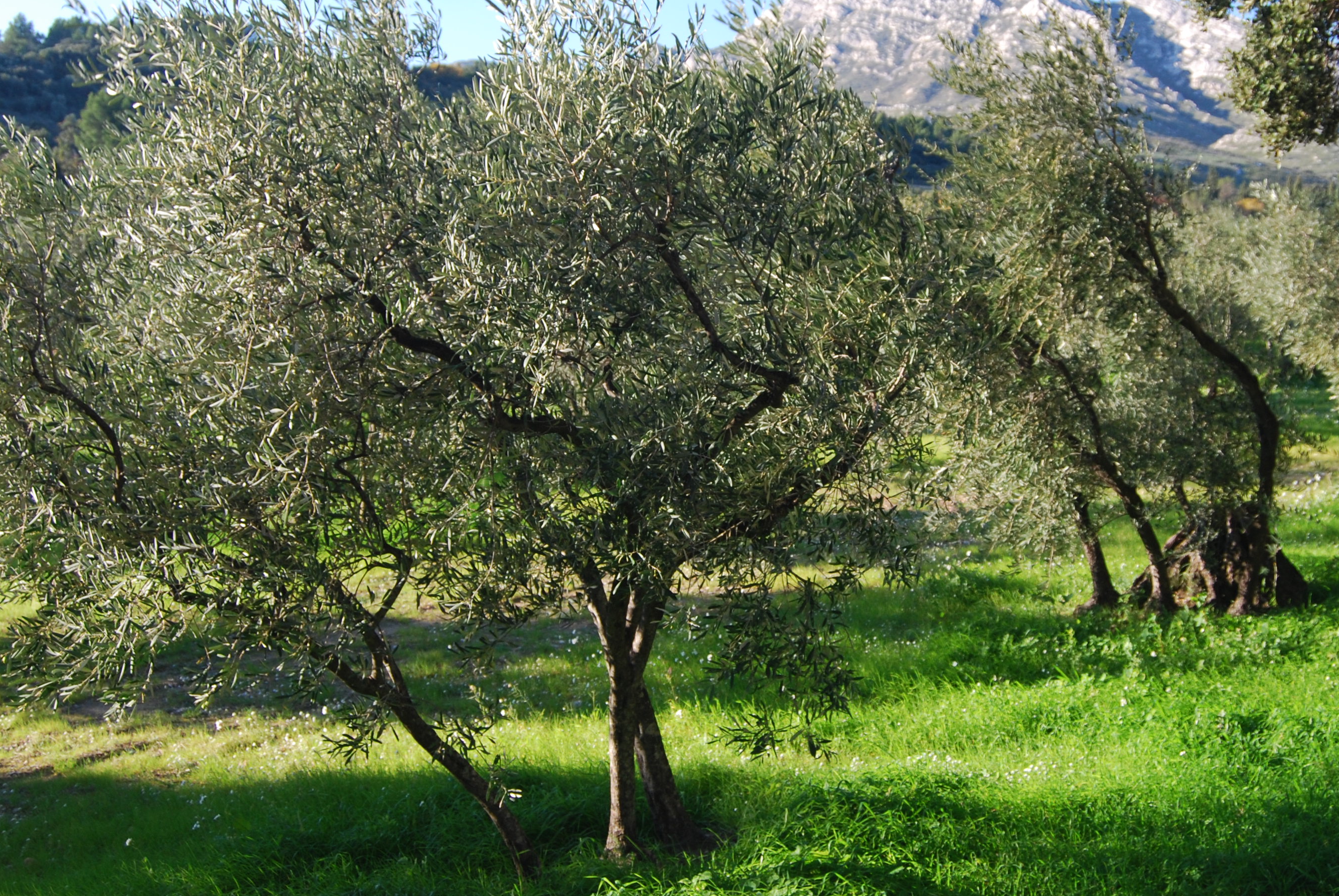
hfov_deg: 39.6
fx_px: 1852
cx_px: 811
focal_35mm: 50
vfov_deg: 27.2
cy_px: 366
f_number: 5
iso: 200
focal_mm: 23
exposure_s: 1/100
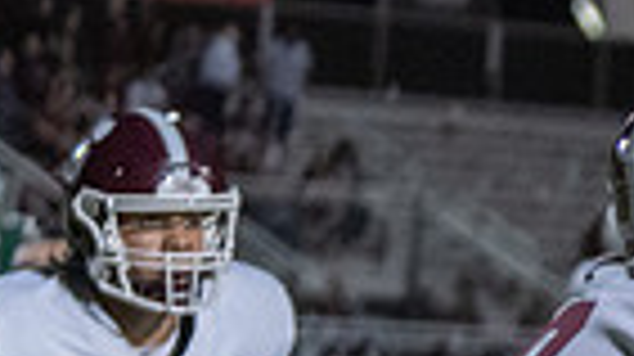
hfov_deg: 4.8
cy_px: 579
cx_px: 1772
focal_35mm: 433
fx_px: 7272
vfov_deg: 2.8
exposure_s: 1/1250
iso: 5000
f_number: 2.8
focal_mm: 70
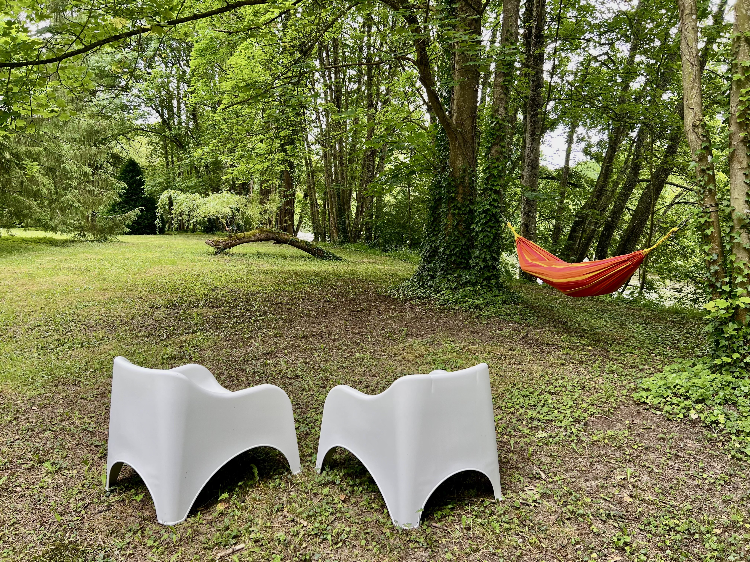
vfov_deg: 53.1
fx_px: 563
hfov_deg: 67.3
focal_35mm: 26
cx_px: 375
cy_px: 281
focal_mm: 5.7
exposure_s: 1/120
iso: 40
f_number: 1.5
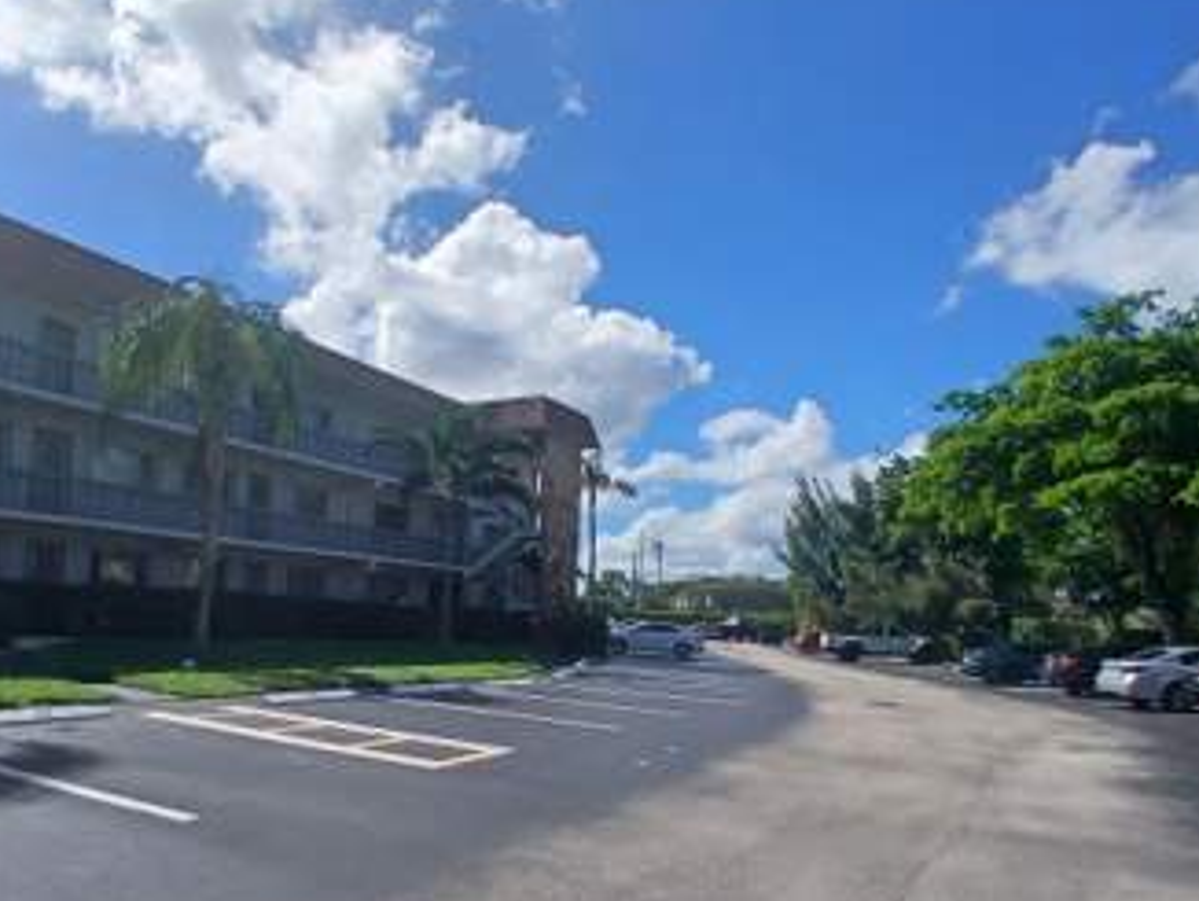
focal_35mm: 25
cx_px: 552
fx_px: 867
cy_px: 552
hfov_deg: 69.2
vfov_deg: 54.4
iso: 50
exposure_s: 1/2304
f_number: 2.2
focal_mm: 1.4
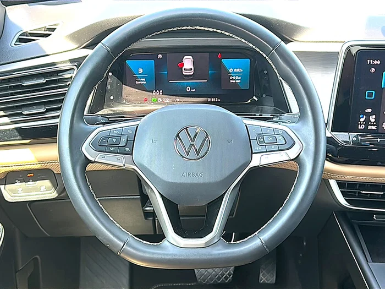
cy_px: 144
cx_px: 192
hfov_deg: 42.1
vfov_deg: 32.2
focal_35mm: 45
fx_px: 500
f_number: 1.78
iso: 80
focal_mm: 6.86
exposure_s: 1/116
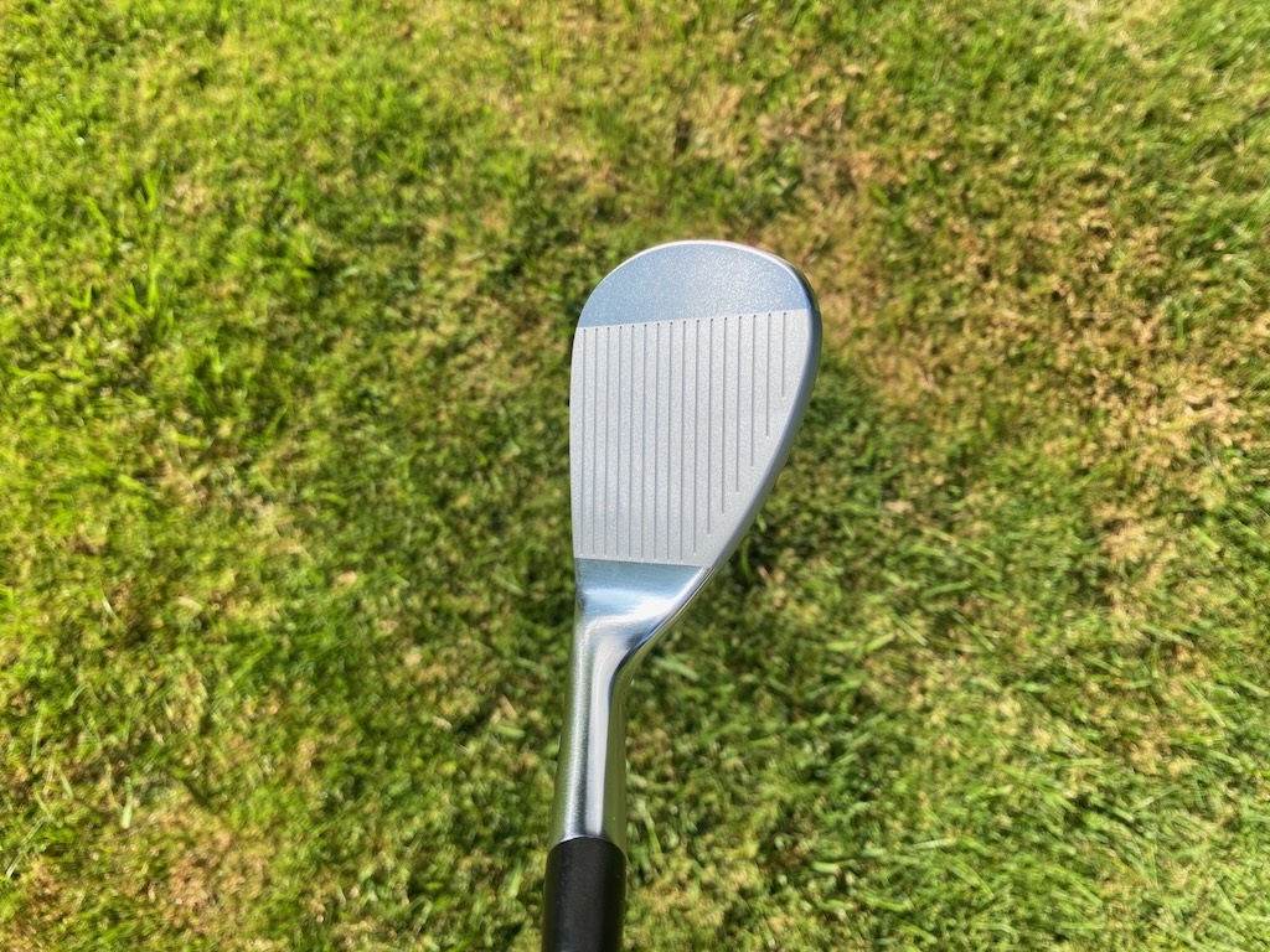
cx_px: 635
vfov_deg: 53.1
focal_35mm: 26
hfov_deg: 67.3
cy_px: 476
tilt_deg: -71.0
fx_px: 954
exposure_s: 1/1287
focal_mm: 4.25
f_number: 1.8
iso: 32
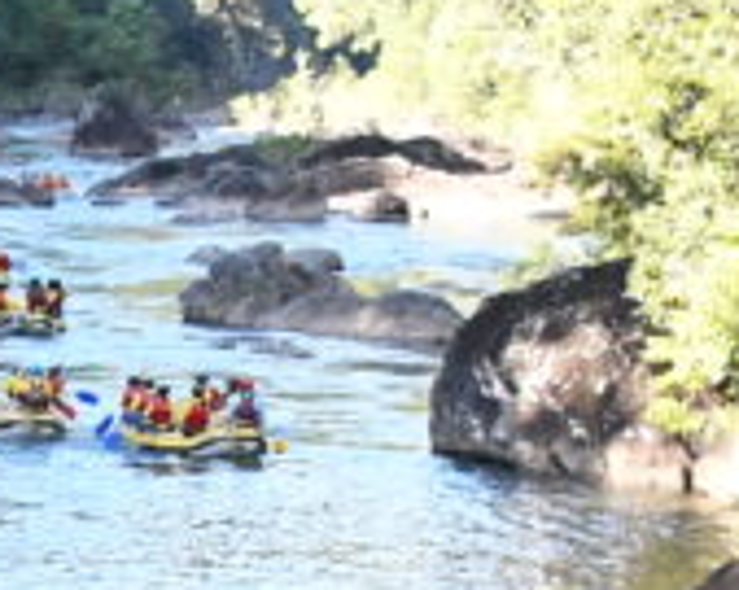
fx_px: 4962
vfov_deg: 6.8
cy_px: 632
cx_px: -621
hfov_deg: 8.2
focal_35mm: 227
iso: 3200
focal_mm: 27
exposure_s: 1/1250
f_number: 5.6
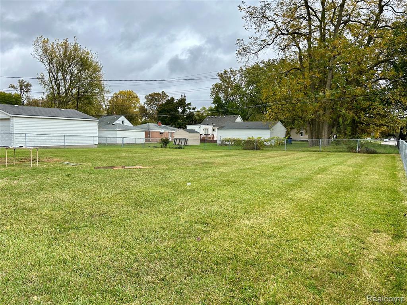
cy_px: 152
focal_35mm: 26
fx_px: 306
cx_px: 204
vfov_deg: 53.1
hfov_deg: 67.3
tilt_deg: -3.5
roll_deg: -1.1
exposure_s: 1/1698
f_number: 1.5
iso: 50
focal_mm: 5.7
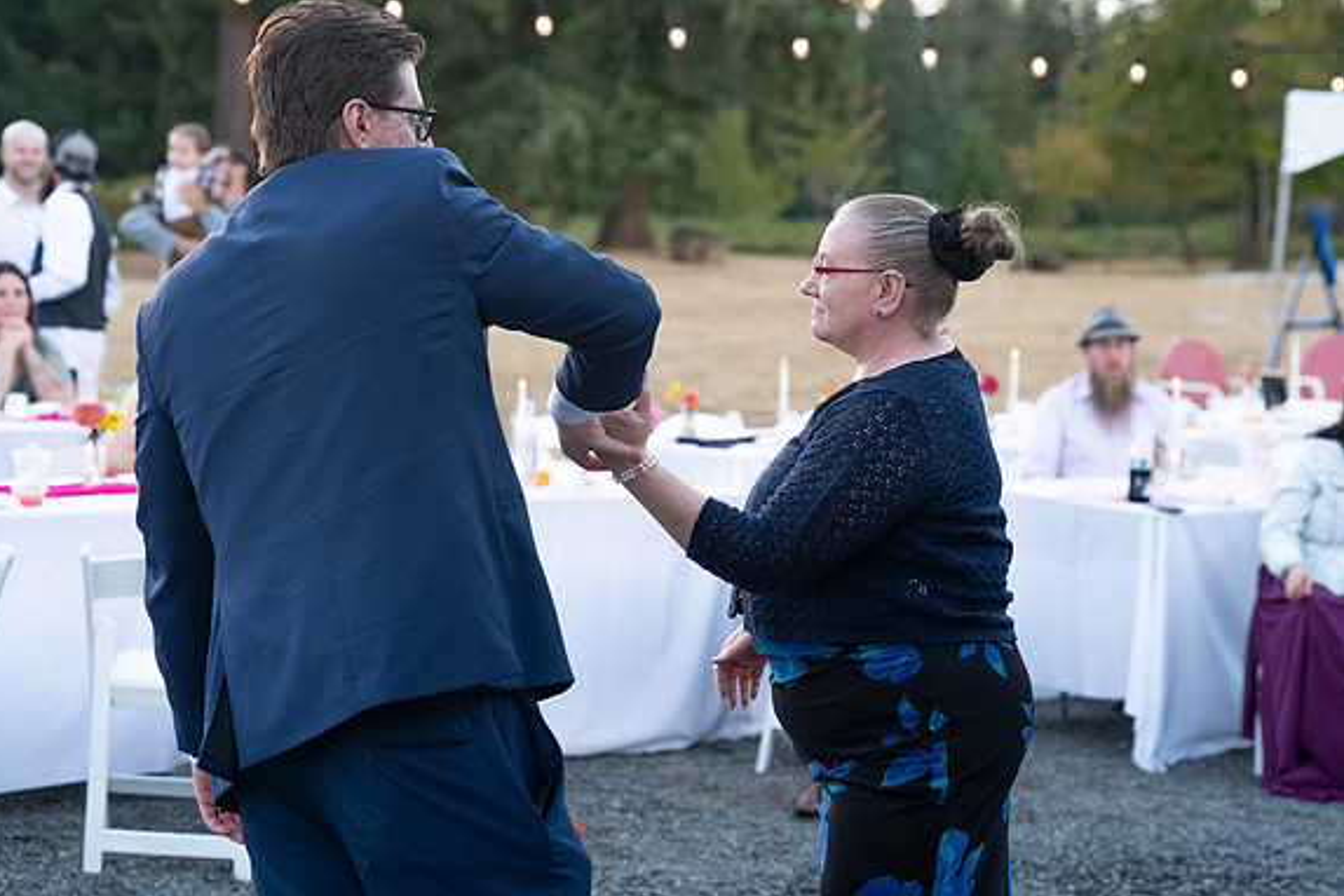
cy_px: 452
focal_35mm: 80
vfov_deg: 17.1
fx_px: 2986
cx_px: 666
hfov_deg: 25.4
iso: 2000
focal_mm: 79
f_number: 4
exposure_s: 1/500
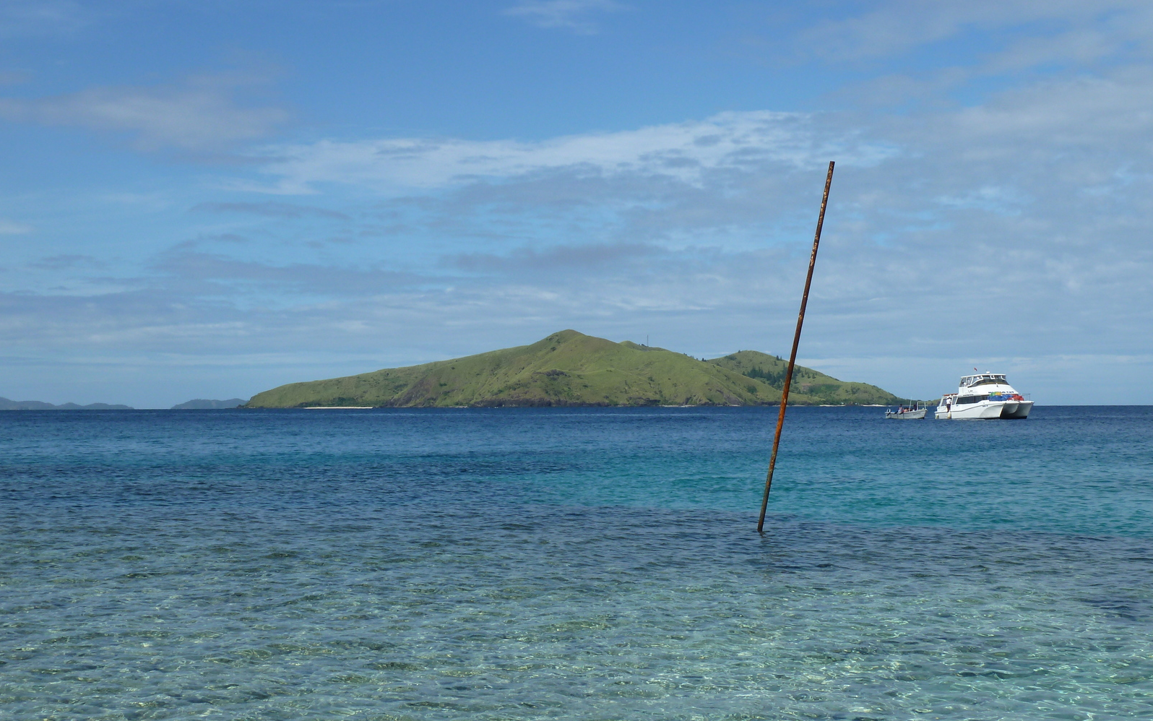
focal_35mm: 51
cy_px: 415
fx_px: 1603
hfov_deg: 39.6
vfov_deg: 25.3
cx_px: 576
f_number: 5.6
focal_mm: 7.9
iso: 80
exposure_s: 1/400
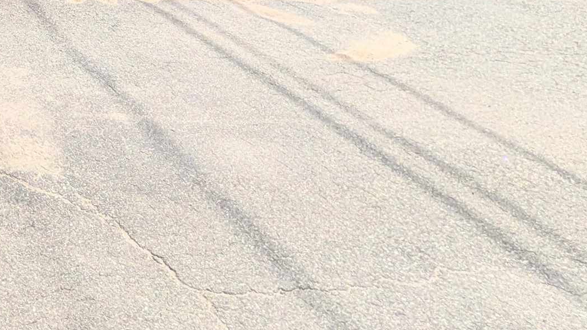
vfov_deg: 22.3
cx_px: -198
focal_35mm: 38
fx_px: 591
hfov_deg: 34.5
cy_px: -227
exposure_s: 1/5319
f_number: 1.7
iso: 52
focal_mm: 2.02
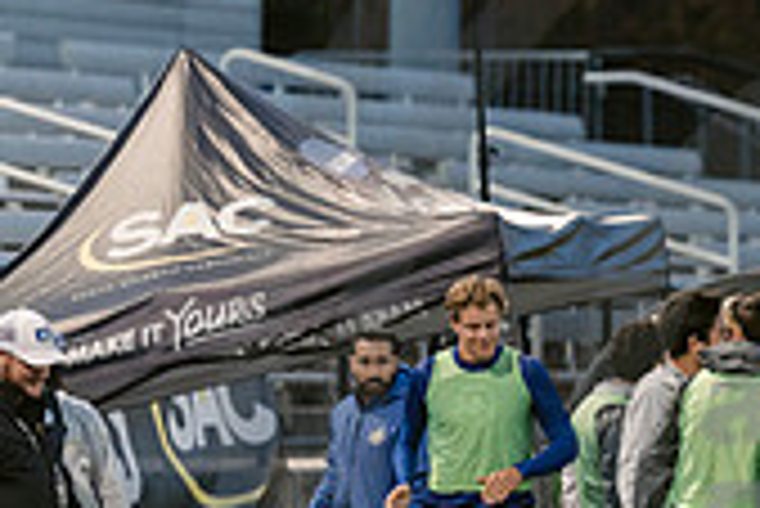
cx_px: 1016
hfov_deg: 3.0
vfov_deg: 2.0
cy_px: 452
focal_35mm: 687
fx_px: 14515
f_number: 2.8
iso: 1600
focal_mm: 200
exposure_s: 1/320
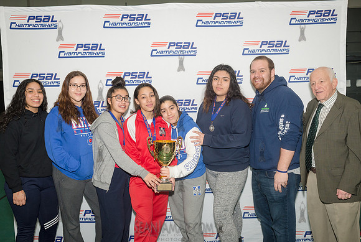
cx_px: 175
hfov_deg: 50.2
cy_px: 132
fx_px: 385
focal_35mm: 38
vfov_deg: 34.9
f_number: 5
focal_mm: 35
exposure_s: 1/250
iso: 1600
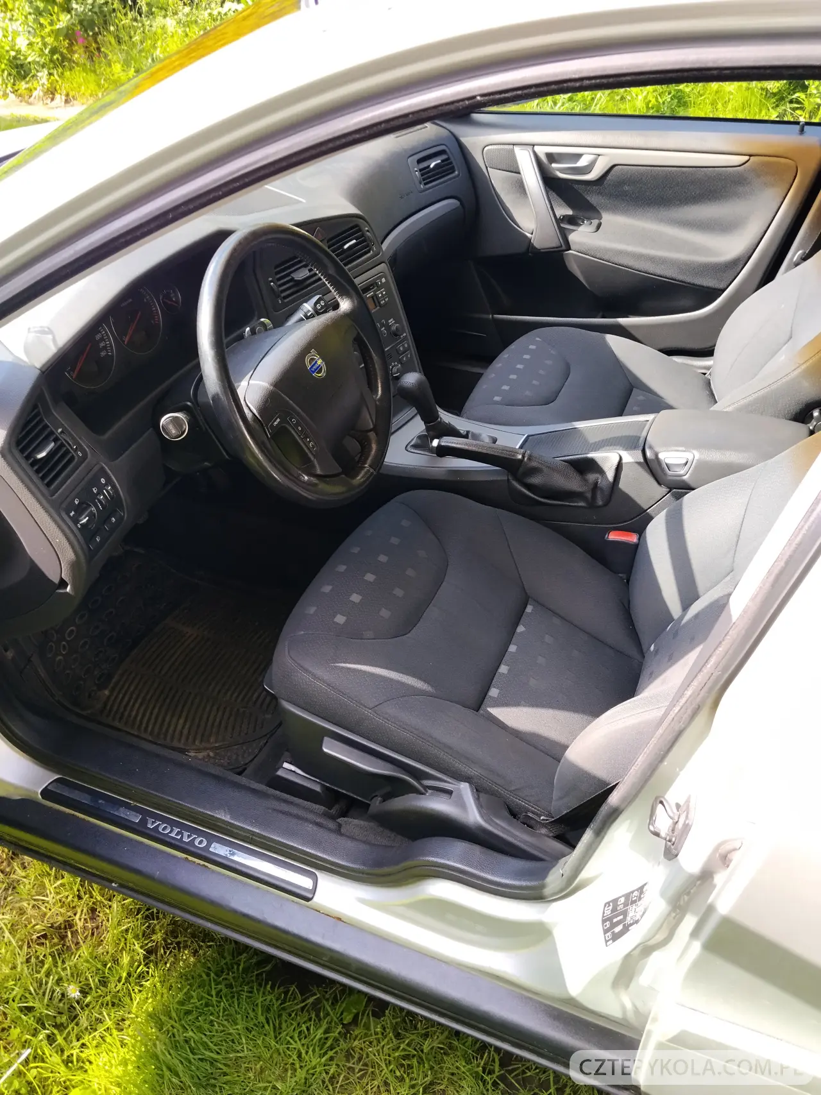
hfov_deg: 48.2
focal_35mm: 29
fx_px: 917
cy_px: 548
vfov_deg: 61.7
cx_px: 410
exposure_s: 1/100
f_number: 1.8
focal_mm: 4.22
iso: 50
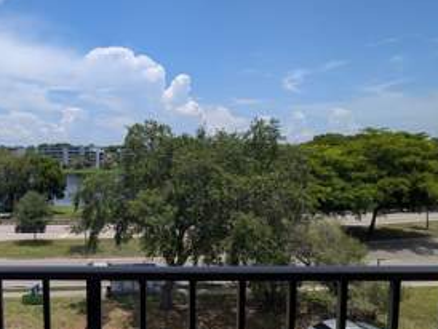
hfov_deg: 59.1
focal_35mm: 28
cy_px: 180
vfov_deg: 49.7
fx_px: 355
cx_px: 96
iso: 50
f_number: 2.2
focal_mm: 2.35
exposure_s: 1/2445
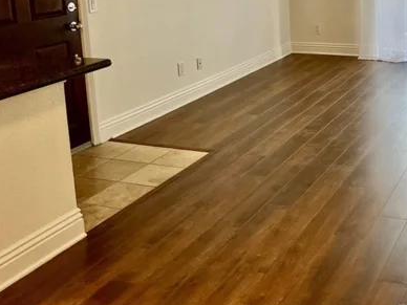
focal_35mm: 50
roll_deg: +1.4
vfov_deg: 27.9
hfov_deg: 36.2
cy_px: 21
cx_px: 355
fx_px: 588
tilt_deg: -9.3
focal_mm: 5.7
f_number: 1.5
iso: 64
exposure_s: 1/120
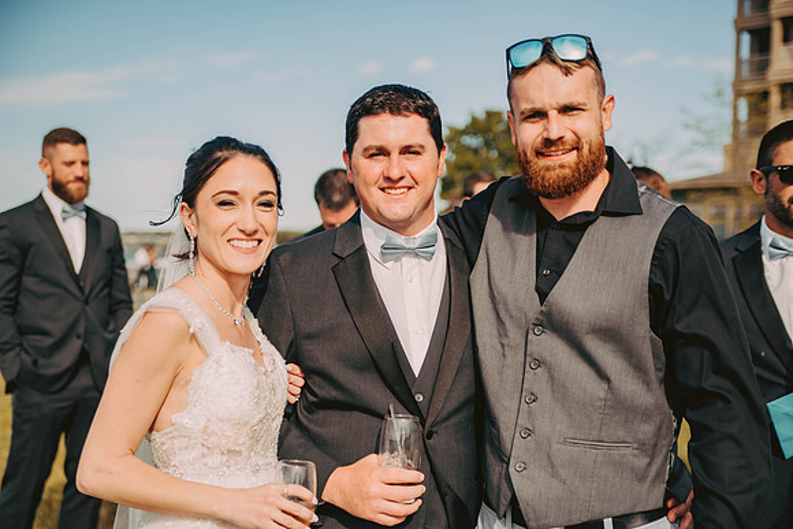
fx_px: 1146
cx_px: 396
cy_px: 264
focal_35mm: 52
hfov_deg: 38.2
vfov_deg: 26.0
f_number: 2.8
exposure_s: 1/4000
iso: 500
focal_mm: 52
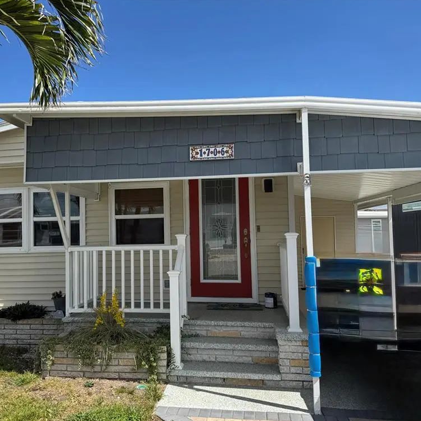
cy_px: 212
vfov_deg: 55.6
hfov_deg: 55.3
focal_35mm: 29
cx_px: 170
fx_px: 399
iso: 80
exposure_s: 1/4310
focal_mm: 6.76
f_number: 1.78
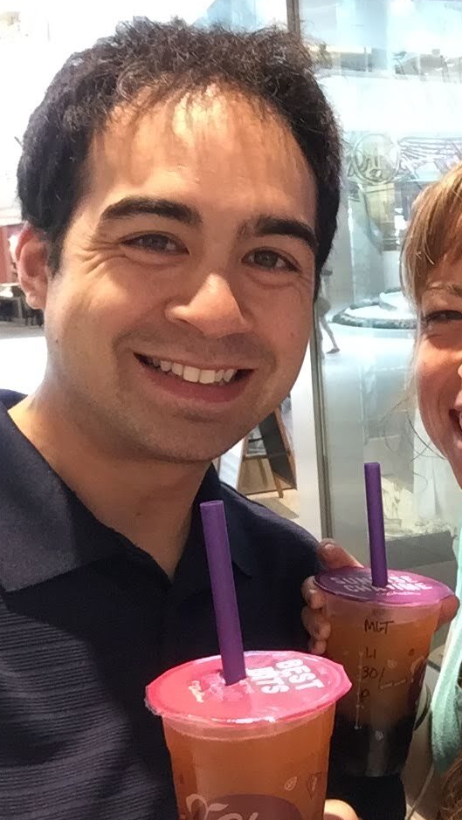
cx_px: 426
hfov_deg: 25.1
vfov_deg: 44.6
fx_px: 1001
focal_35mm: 46
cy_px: 407
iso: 80
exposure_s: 1/30
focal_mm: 2.65
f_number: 2.2
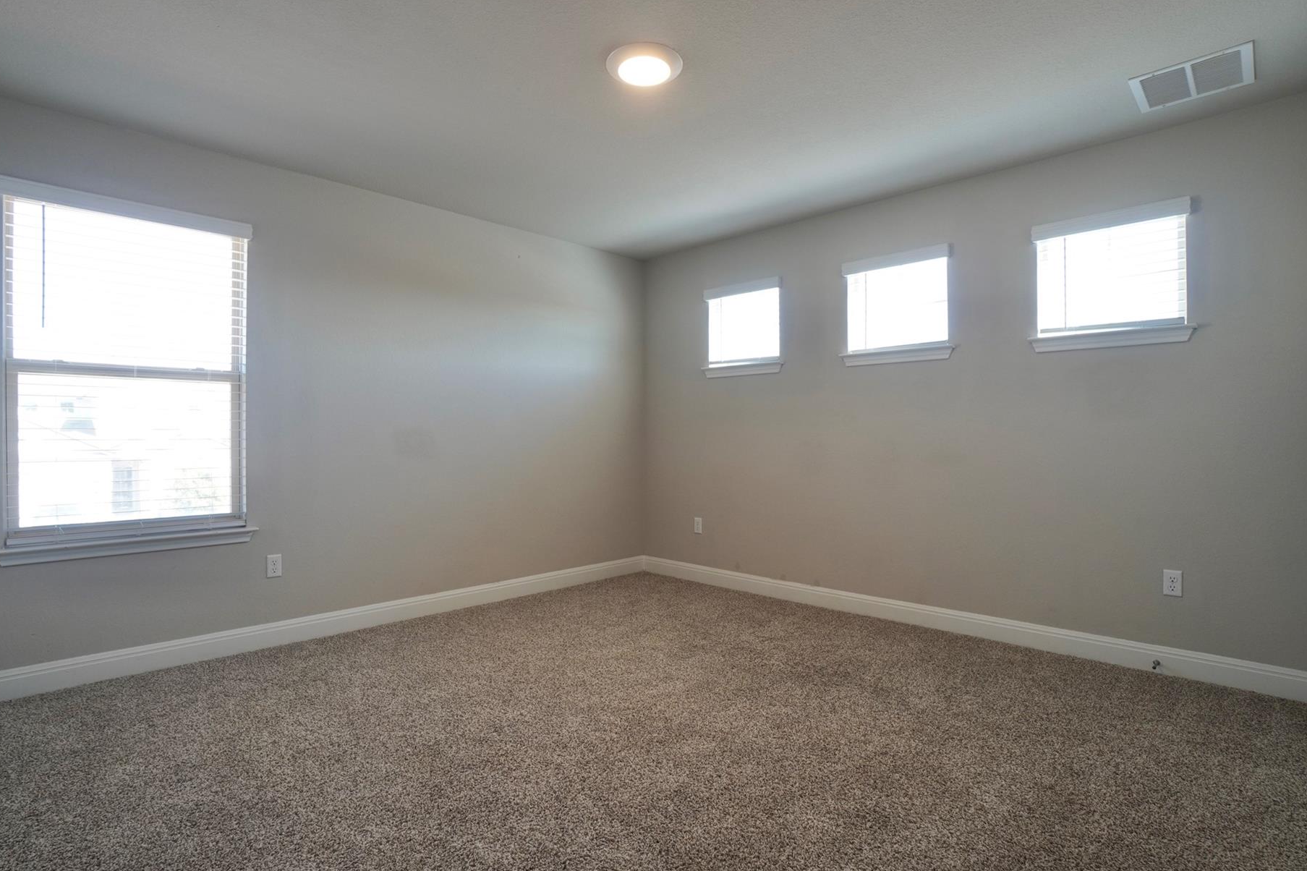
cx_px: 637
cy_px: 439
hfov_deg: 93.3
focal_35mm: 17
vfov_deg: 70.4
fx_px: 617
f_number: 5.6
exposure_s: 1/30
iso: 250
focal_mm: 10
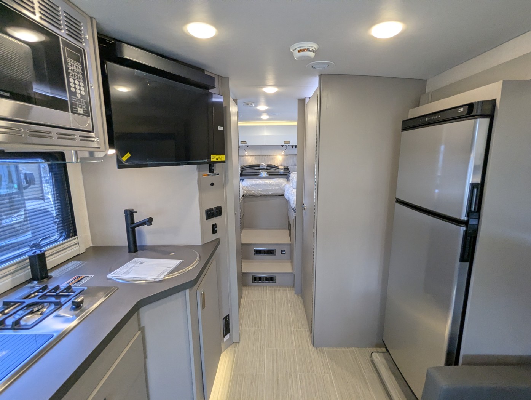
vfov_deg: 78.2
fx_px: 246
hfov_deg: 94.4
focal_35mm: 16
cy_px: 200
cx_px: 266
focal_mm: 2.35
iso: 197
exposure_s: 1/123
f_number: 2.2
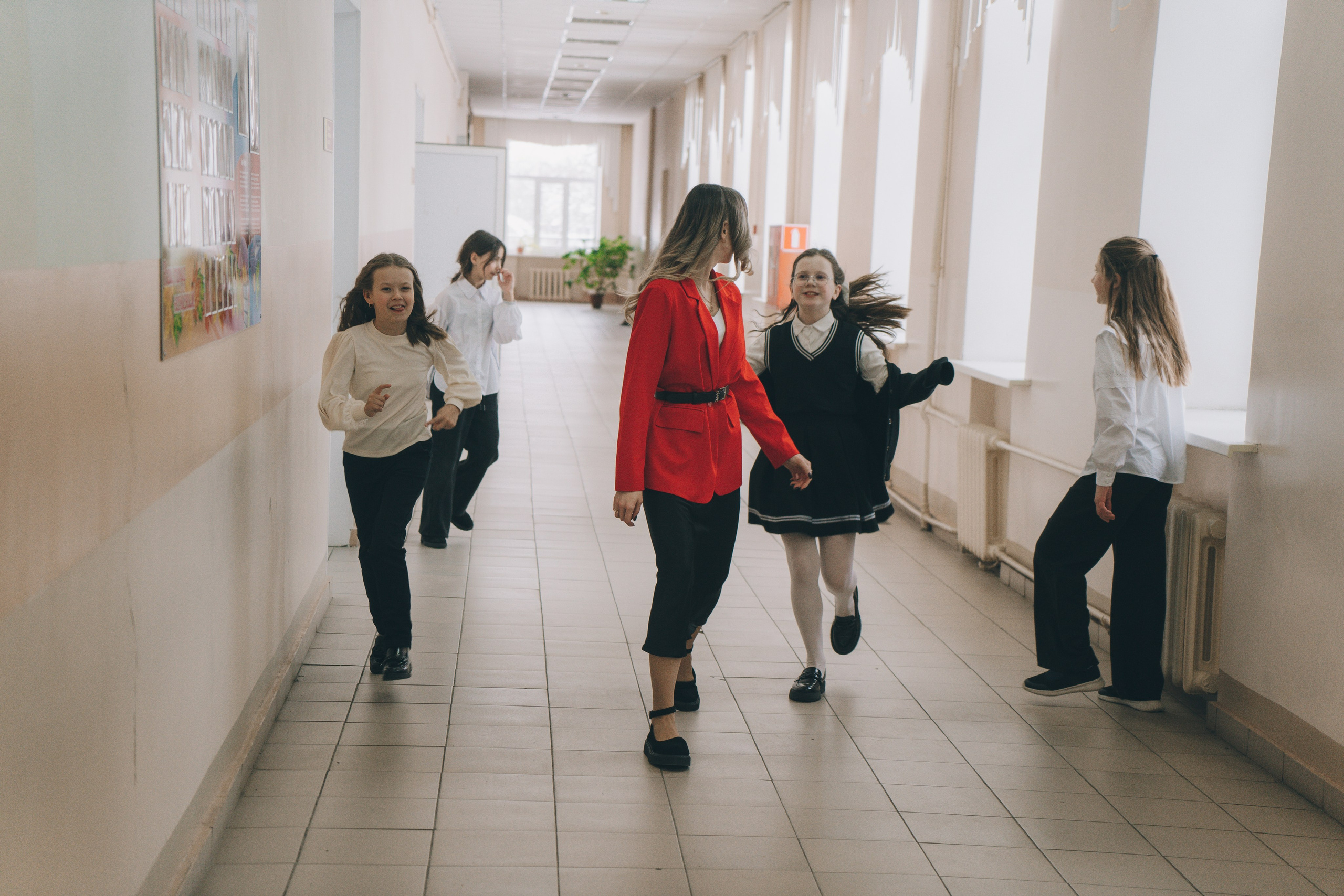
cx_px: 672
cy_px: 448
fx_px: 2427
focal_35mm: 65
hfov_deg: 31.0
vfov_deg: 20.9
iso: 640
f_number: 4
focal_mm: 65
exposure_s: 1/200
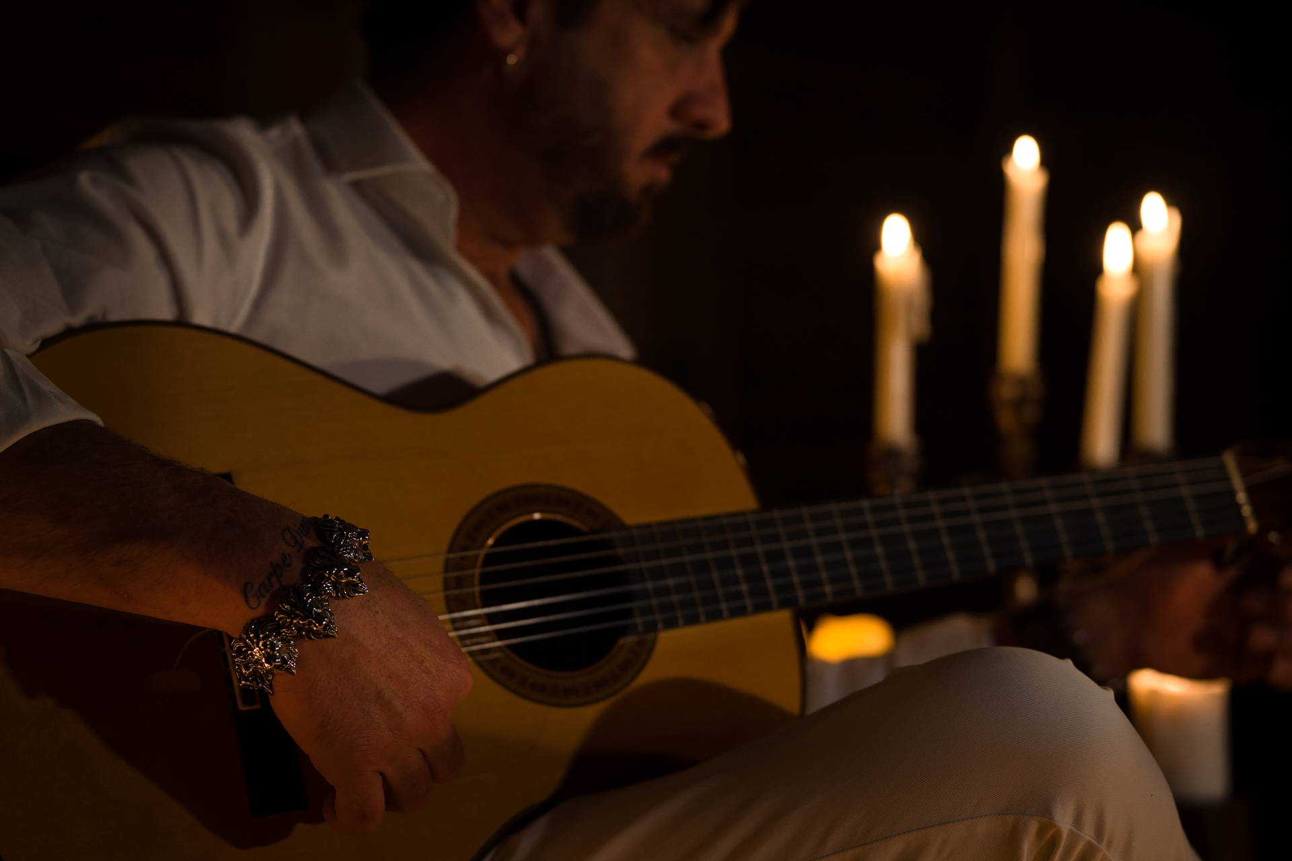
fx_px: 3086
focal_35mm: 86
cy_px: 430
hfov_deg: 23.6
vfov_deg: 15.9
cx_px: 646
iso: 1600
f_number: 2.8
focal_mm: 86
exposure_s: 1/200
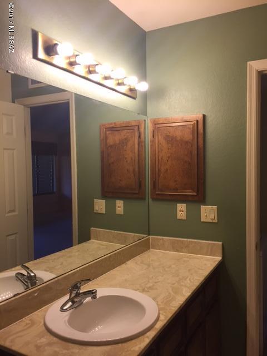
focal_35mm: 29
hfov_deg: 48.2
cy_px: 178
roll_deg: -0.5
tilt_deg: -2.0
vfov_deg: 61.7
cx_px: 134
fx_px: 298
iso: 32
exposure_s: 1/30
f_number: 2.2
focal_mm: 4.15
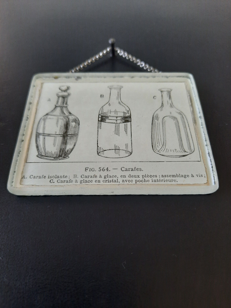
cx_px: 116
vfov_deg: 69.4
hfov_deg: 54.9
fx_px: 222
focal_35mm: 25
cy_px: 154
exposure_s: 1/33
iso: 320
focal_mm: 4.6
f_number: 2
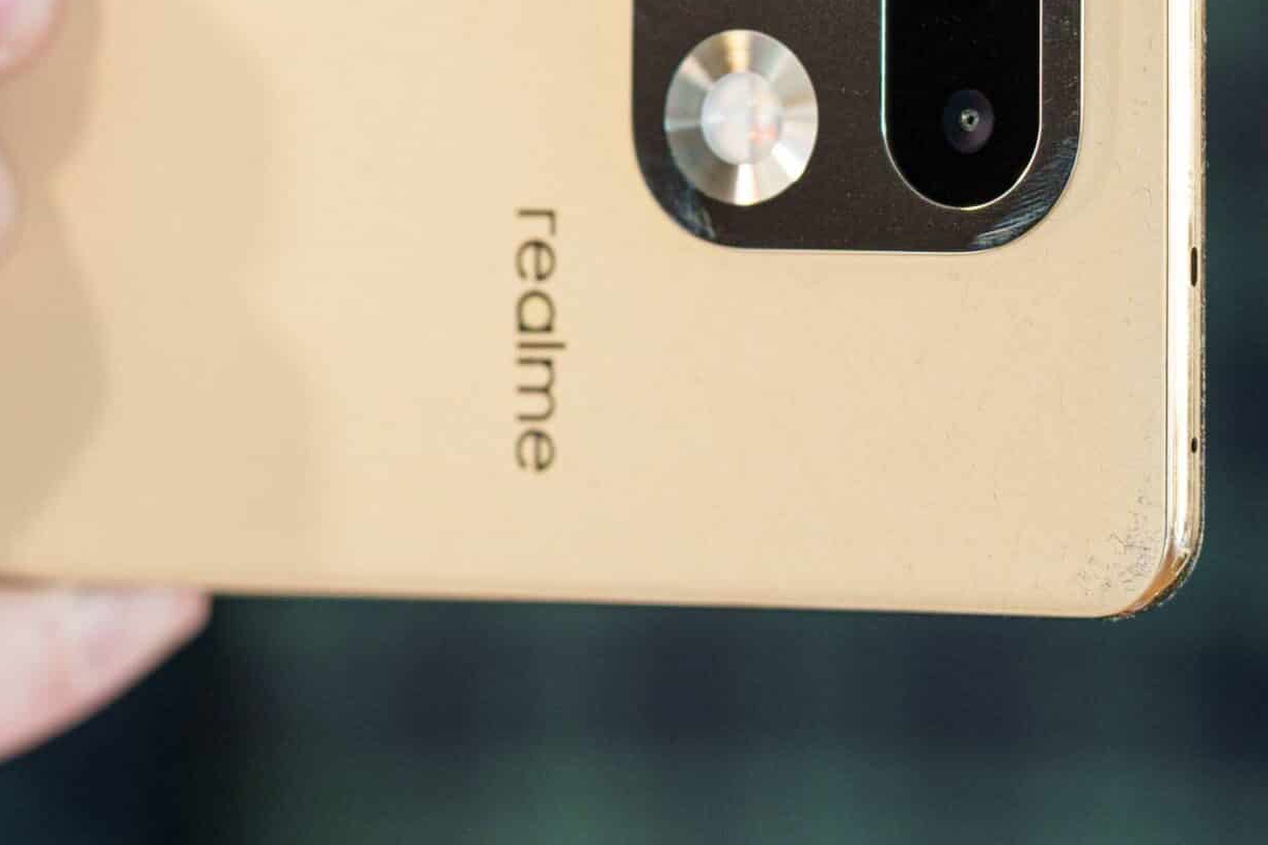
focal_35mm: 178
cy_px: 46
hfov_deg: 11.5
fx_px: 6270
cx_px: 612
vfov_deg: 7.7
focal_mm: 85
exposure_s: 1/125
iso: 1000
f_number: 2.8
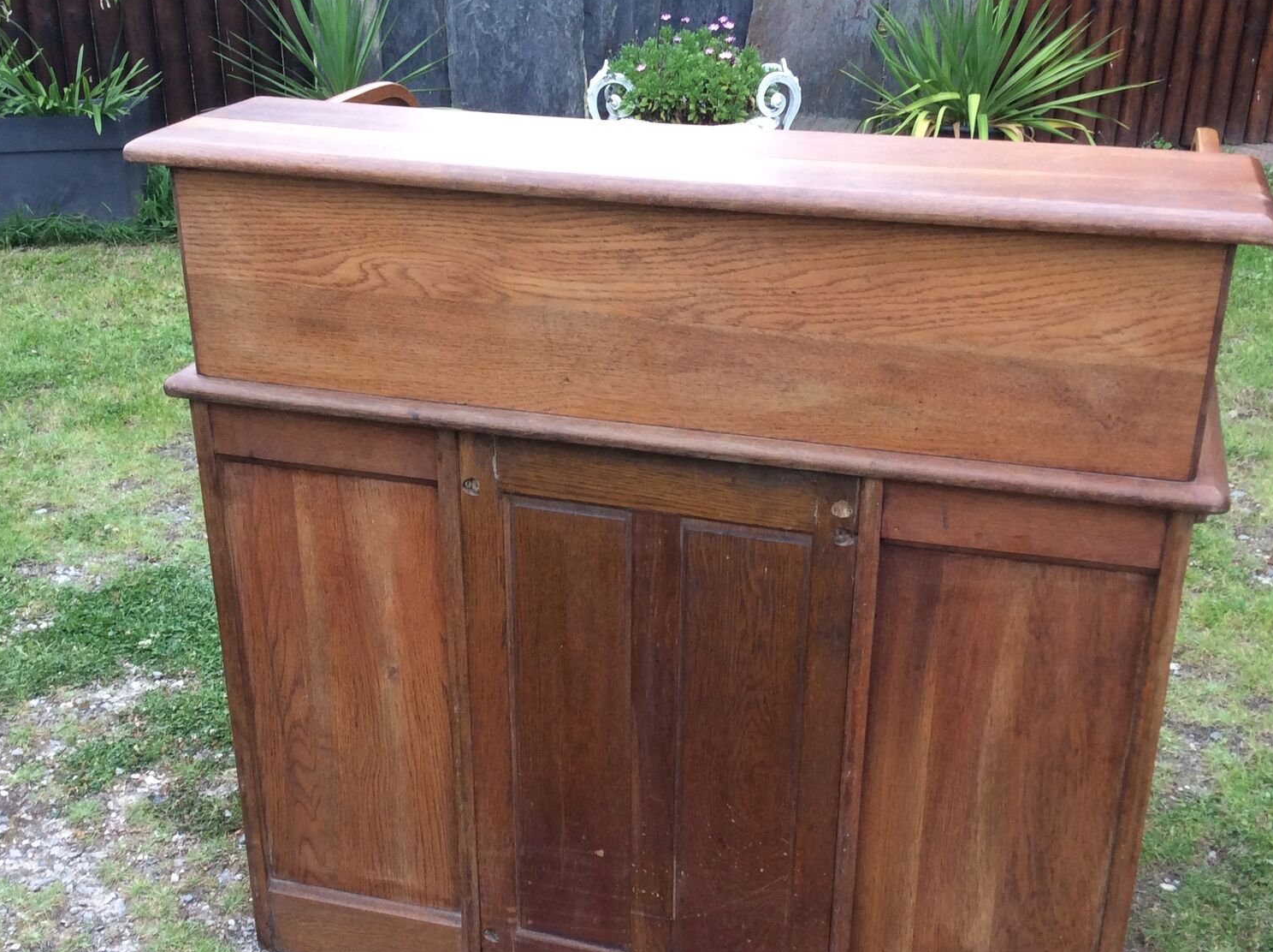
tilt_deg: -28.8
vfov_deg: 33.5
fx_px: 1579
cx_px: 632
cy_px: 546
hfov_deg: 43.9
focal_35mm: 43
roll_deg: -0.6
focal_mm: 3.3
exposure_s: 1/100
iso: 40
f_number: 2.4
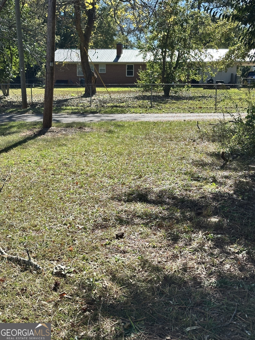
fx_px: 471
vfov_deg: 39.7
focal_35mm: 48
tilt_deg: -10.1
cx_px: 128
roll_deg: -1.8
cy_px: 170
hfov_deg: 30.3
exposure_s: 1/1916
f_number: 1.78
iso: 64
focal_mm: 6.86
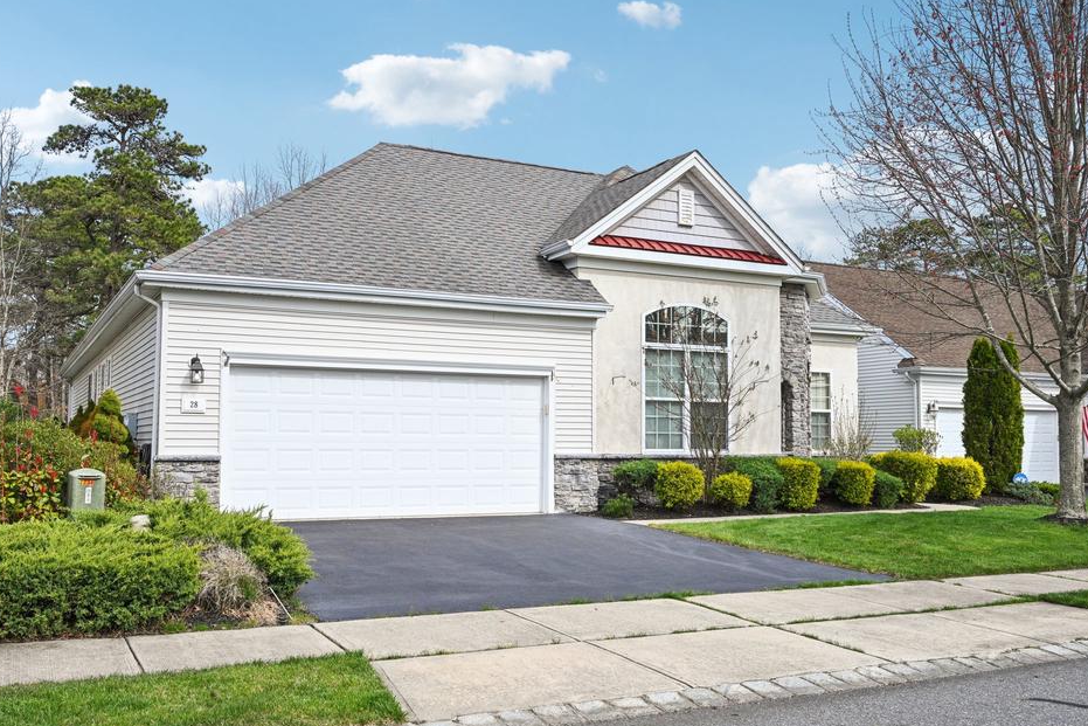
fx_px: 997
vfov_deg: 40.0
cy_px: 375
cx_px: 543
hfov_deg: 57.2
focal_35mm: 33
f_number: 8
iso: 800
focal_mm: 30
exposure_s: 1/1600
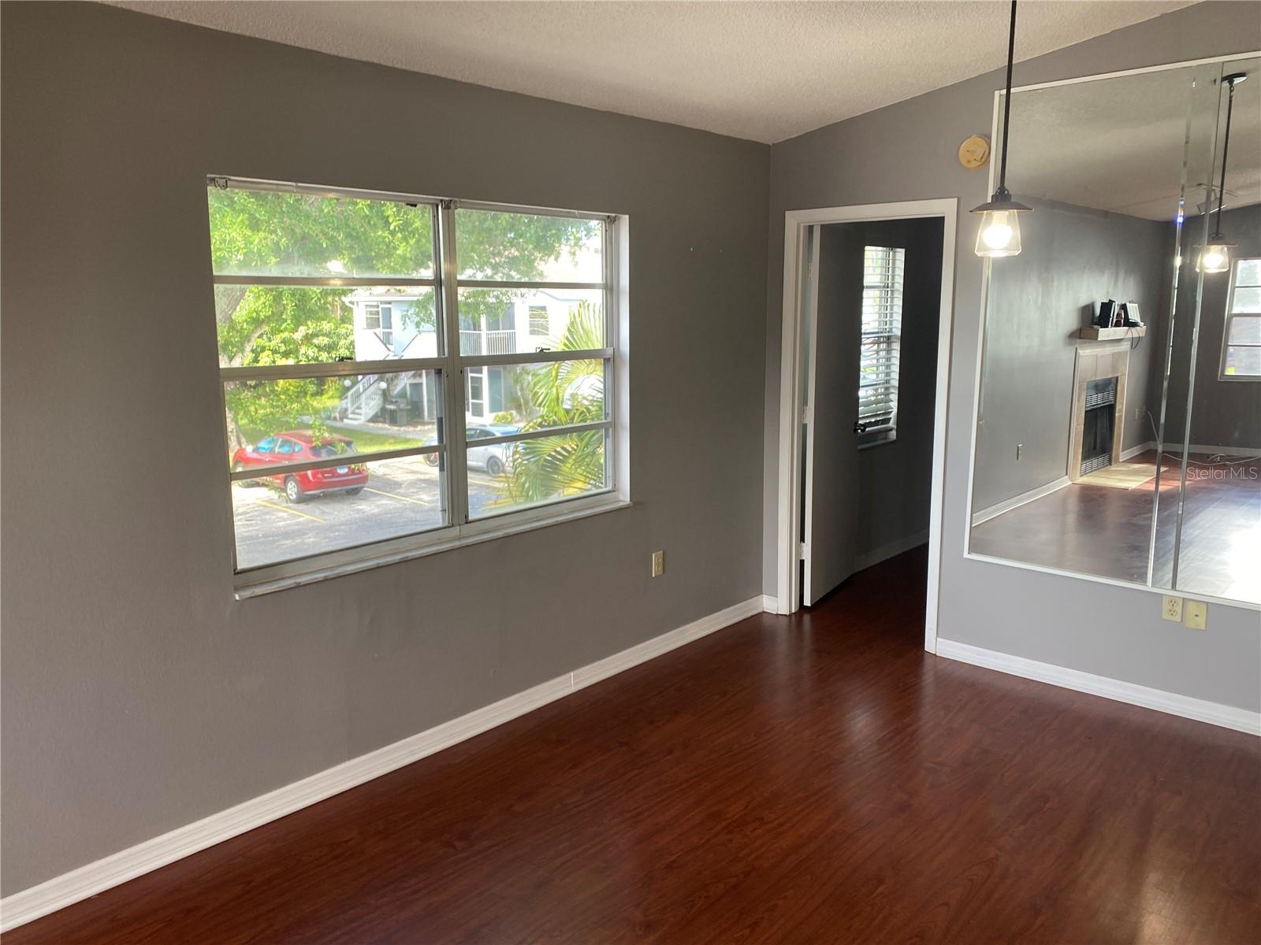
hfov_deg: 67.3
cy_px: 472
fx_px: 947
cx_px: 630
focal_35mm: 26
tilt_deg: -9.2
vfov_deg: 53.1
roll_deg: +1.5
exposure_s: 1/120
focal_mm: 4.25
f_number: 1.8
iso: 80
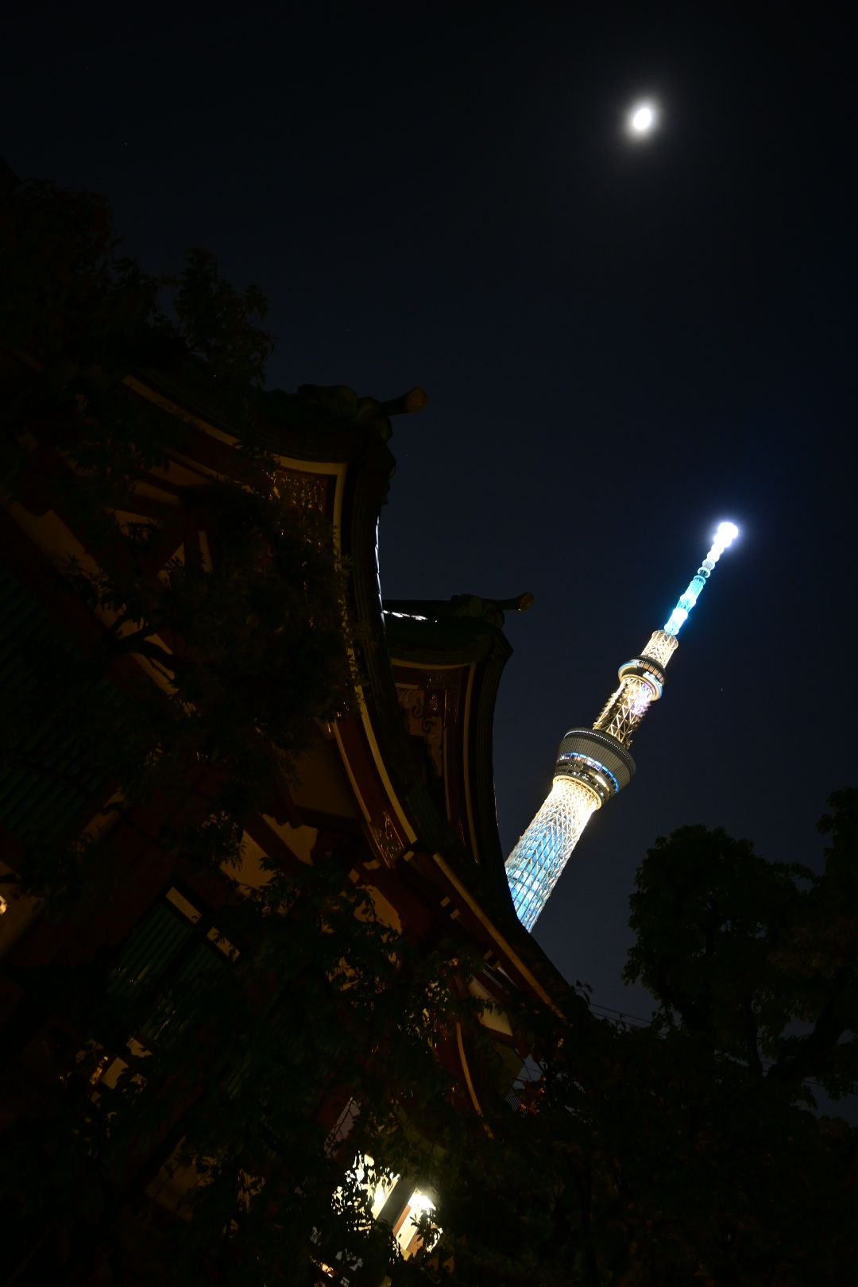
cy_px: 644
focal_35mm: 29
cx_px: 429
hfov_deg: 44.6
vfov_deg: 63.2
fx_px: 1046
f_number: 3.8
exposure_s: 1
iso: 320
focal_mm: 19.5
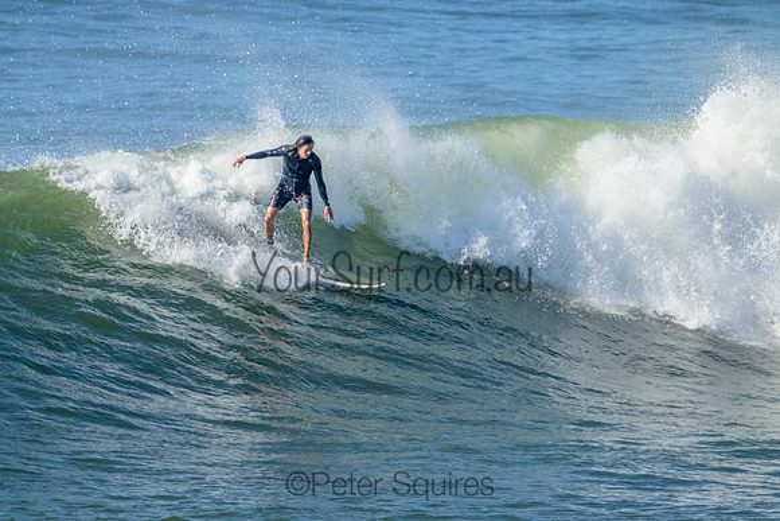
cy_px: 223
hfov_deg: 2.3
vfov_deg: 1.5
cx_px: 339
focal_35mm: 915
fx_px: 19832
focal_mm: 800
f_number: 11
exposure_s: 1/2000
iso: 1250
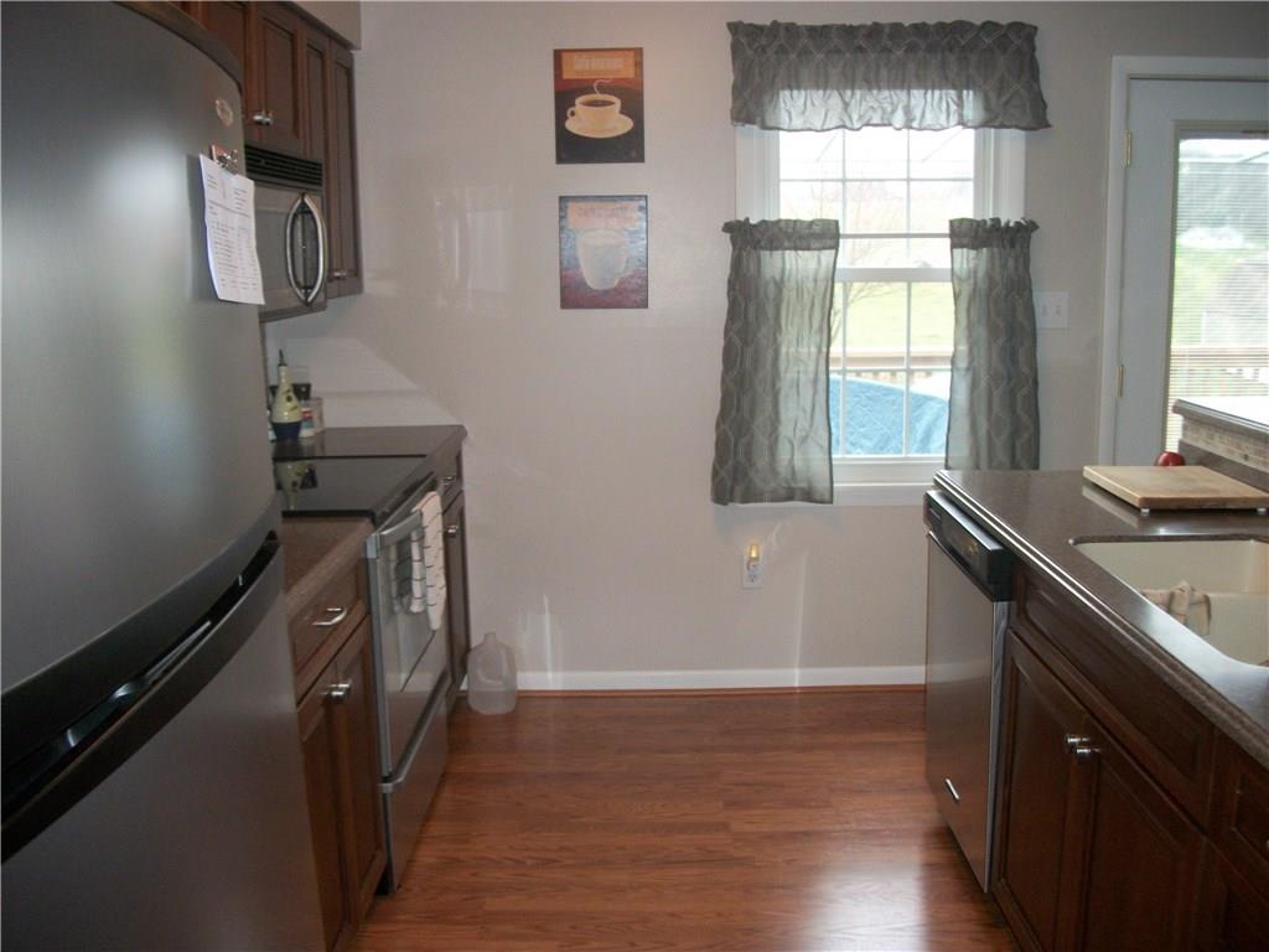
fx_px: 1173
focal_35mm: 32
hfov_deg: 56.8
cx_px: 634
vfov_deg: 44.2
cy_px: 476
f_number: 2.9
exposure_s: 1/30
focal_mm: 5.7
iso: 160
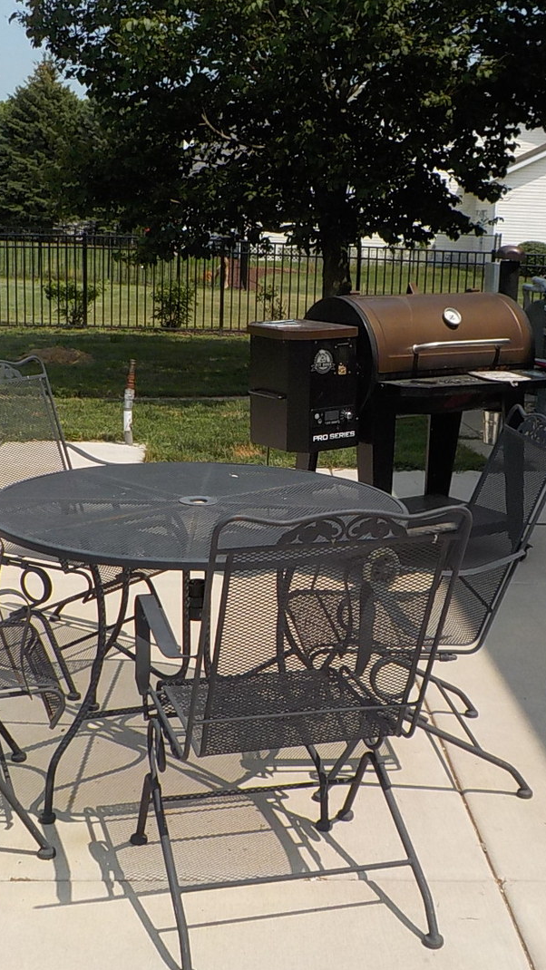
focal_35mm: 44
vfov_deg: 46.4
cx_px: 284
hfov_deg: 27.1
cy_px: 482
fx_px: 1132
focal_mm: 4.1
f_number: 3.3
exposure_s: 1/1250
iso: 125
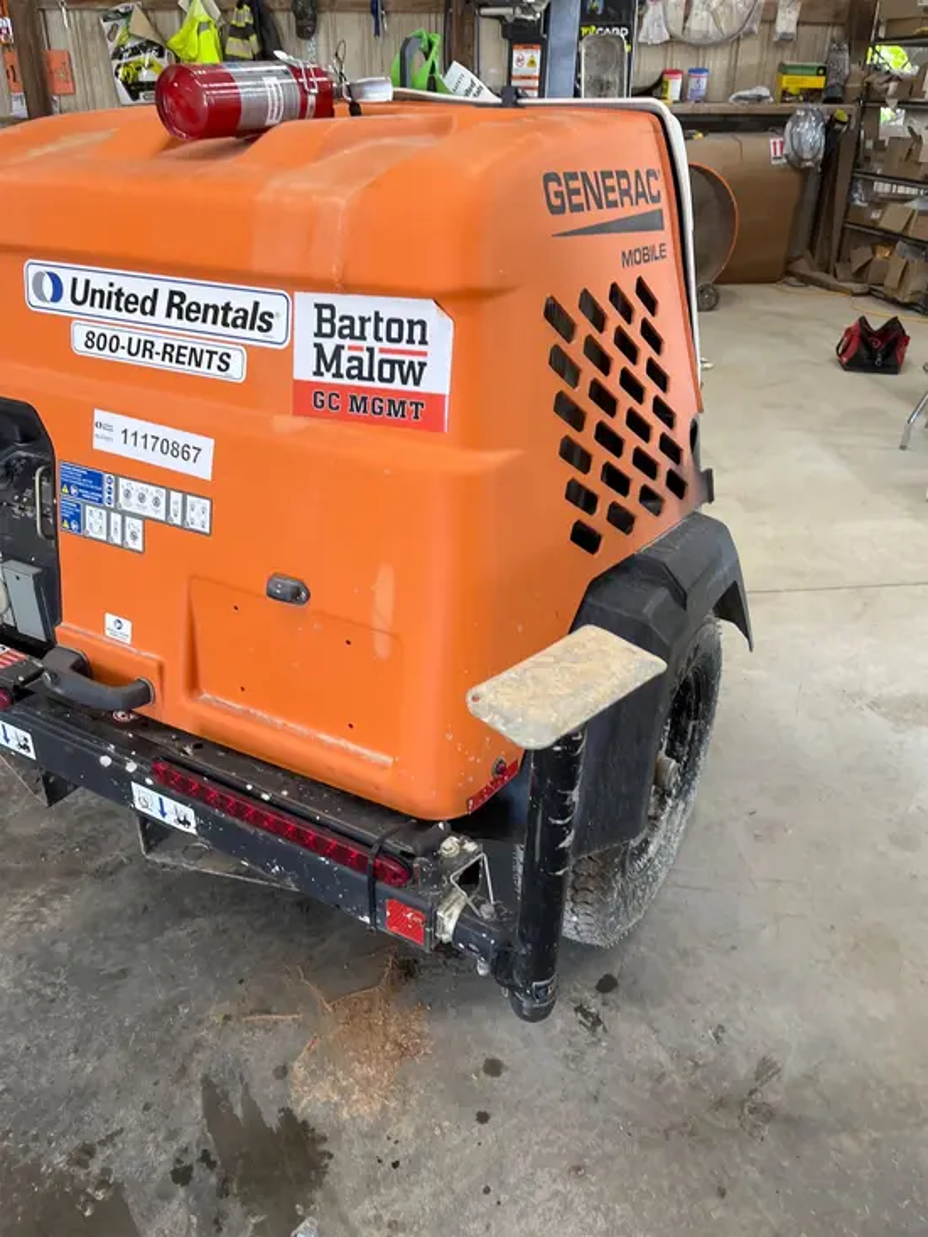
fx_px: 929
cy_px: 618
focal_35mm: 26
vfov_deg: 67.3
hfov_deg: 53.1
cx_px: 464
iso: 125
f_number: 1.6
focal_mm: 5.1
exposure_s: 1/120
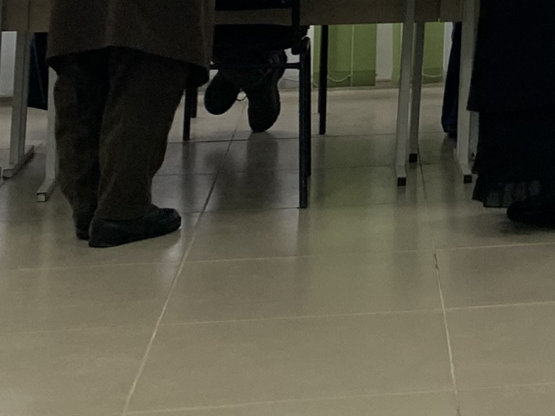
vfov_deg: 11.9
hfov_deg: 15.3
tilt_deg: +5.2
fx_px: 1860
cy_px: -303
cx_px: 896
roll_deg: -1.0
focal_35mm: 116
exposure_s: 1/122
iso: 50
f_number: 1.8
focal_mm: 4.25
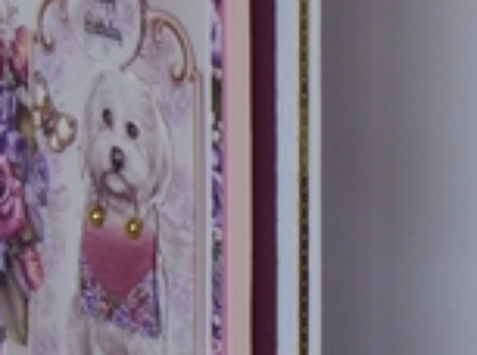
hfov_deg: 5.8
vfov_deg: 4.3
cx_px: 306
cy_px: 216
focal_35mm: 345
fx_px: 4743
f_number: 5.1
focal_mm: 19
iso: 400
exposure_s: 1/40
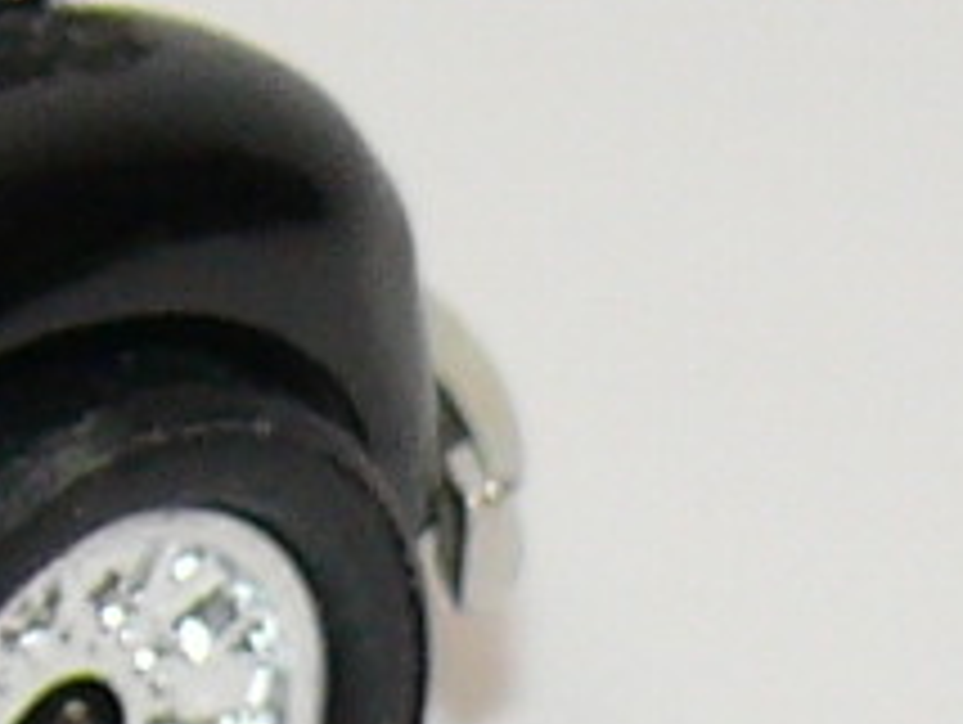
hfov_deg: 2.5
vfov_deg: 1.9
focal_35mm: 769
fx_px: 21417
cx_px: -1976
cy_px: 508
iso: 100
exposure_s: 1/30
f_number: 4
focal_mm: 13.5
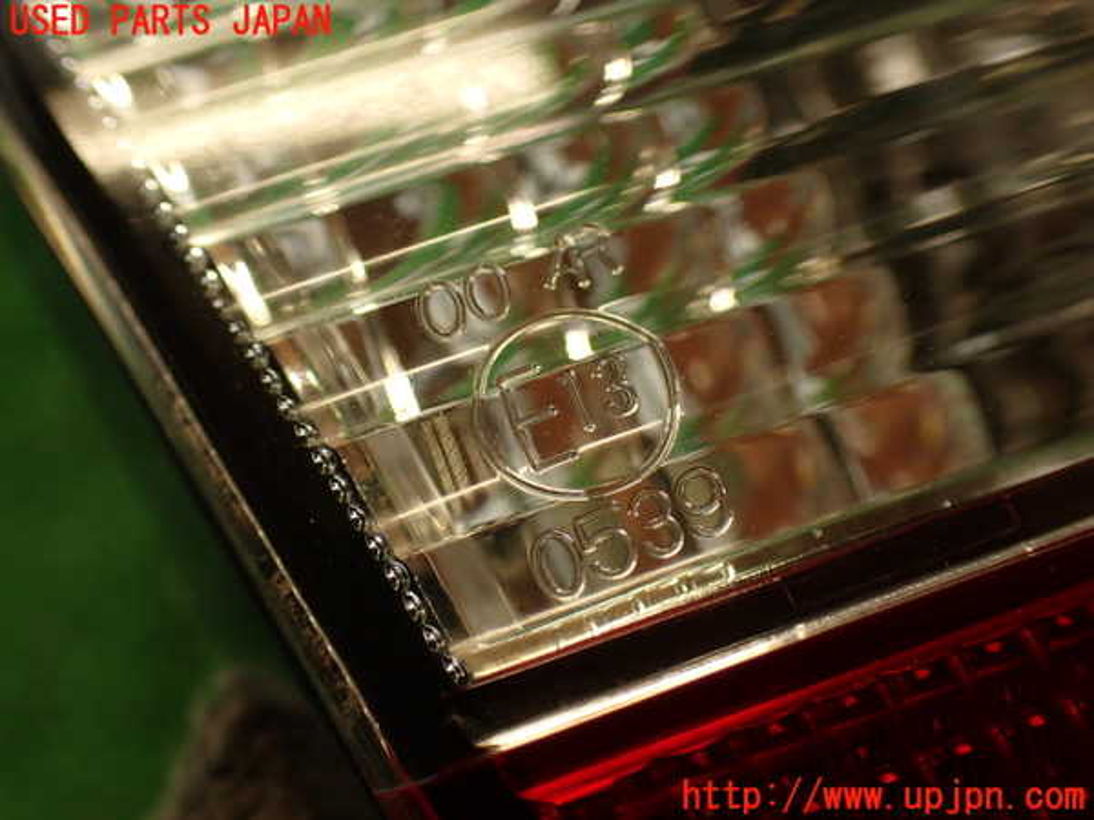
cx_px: 547
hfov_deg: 51.4
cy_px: 410
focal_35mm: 36
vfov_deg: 39.7
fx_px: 1138
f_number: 2.5
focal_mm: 6.37
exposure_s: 1/80
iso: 160
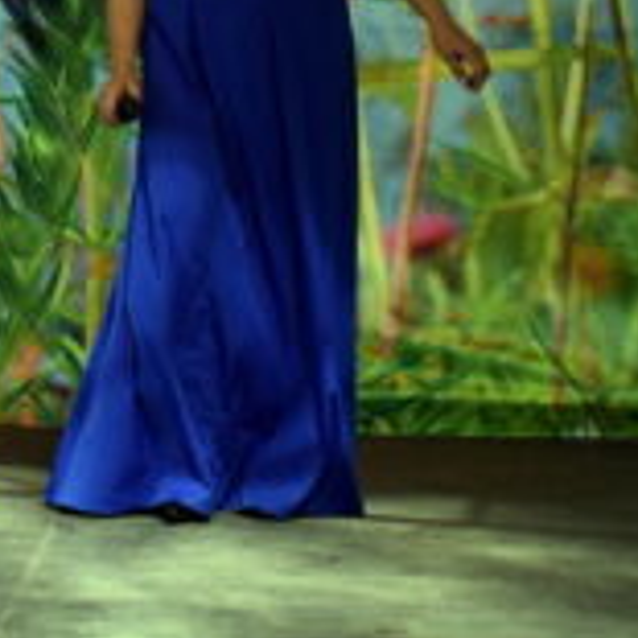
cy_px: -21
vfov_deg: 15.3
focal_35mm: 111
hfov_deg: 15.1
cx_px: -144
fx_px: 2322
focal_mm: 27
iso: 800
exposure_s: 1/640
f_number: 4
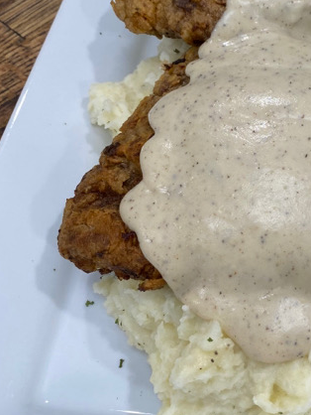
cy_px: 160
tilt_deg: -56.4
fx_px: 634
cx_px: 305
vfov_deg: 36.0
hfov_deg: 26.2
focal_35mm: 53
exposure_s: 1/120
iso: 100
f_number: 1.8
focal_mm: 4.25
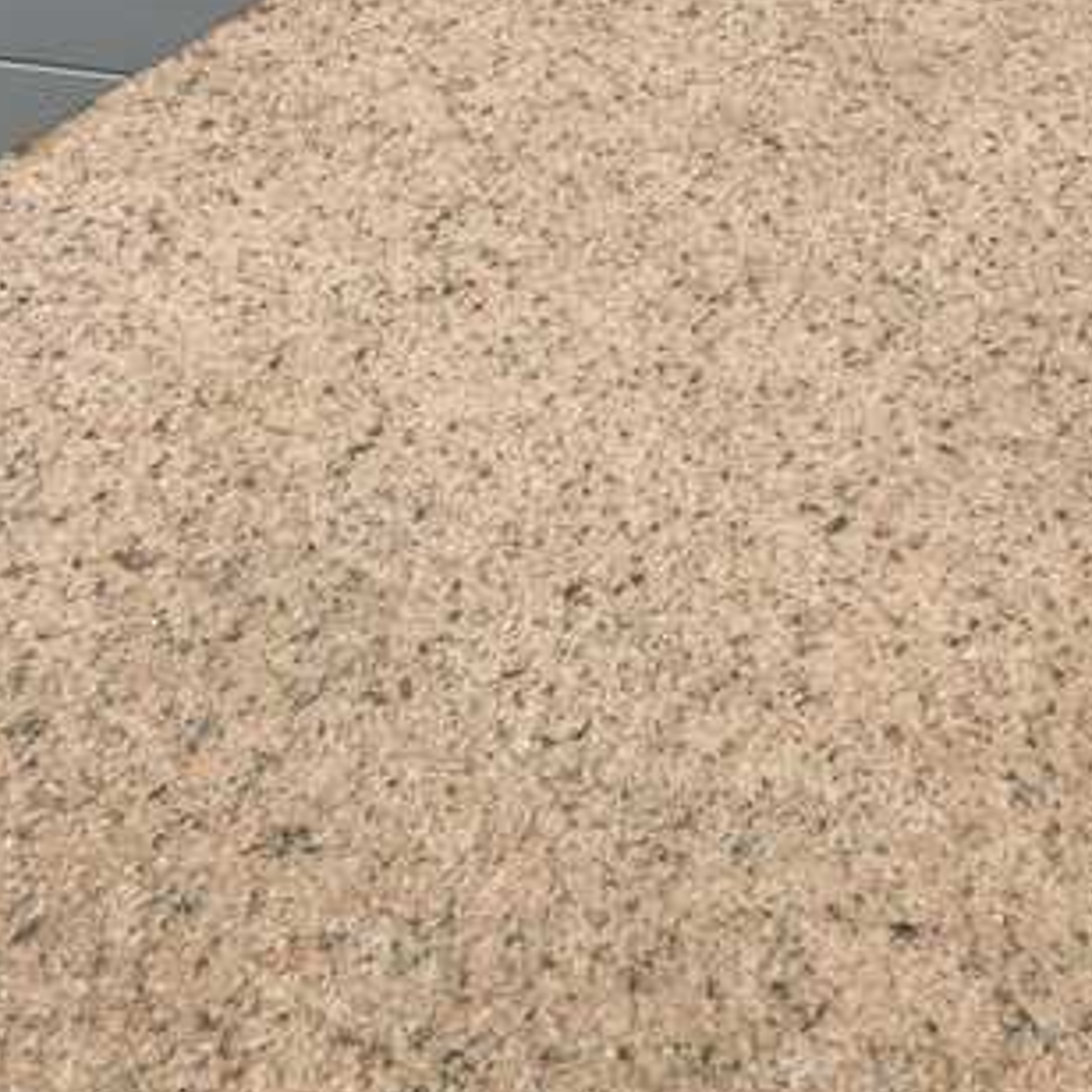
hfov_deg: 34.0
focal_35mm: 50
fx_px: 1785
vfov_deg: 33.7
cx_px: 592
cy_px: 723
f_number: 1.8
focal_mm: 3
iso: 20
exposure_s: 1/5263
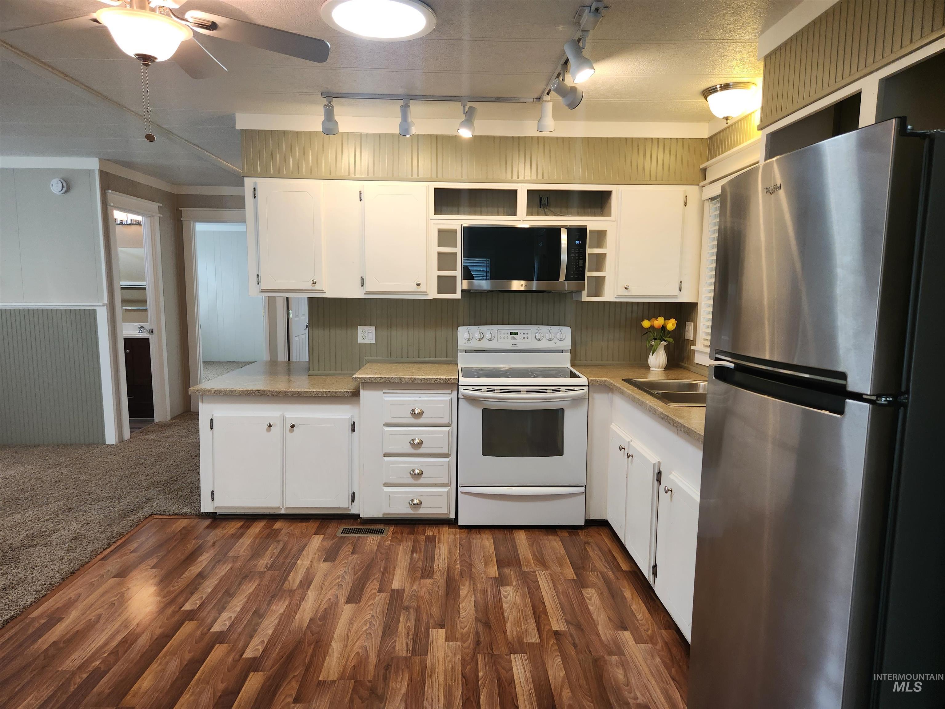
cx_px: 472
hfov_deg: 73.9
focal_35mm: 23
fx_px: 628
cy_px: 354
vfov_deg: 58.9
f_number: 1.8
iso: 160
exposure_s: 1/120
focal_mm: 5.4
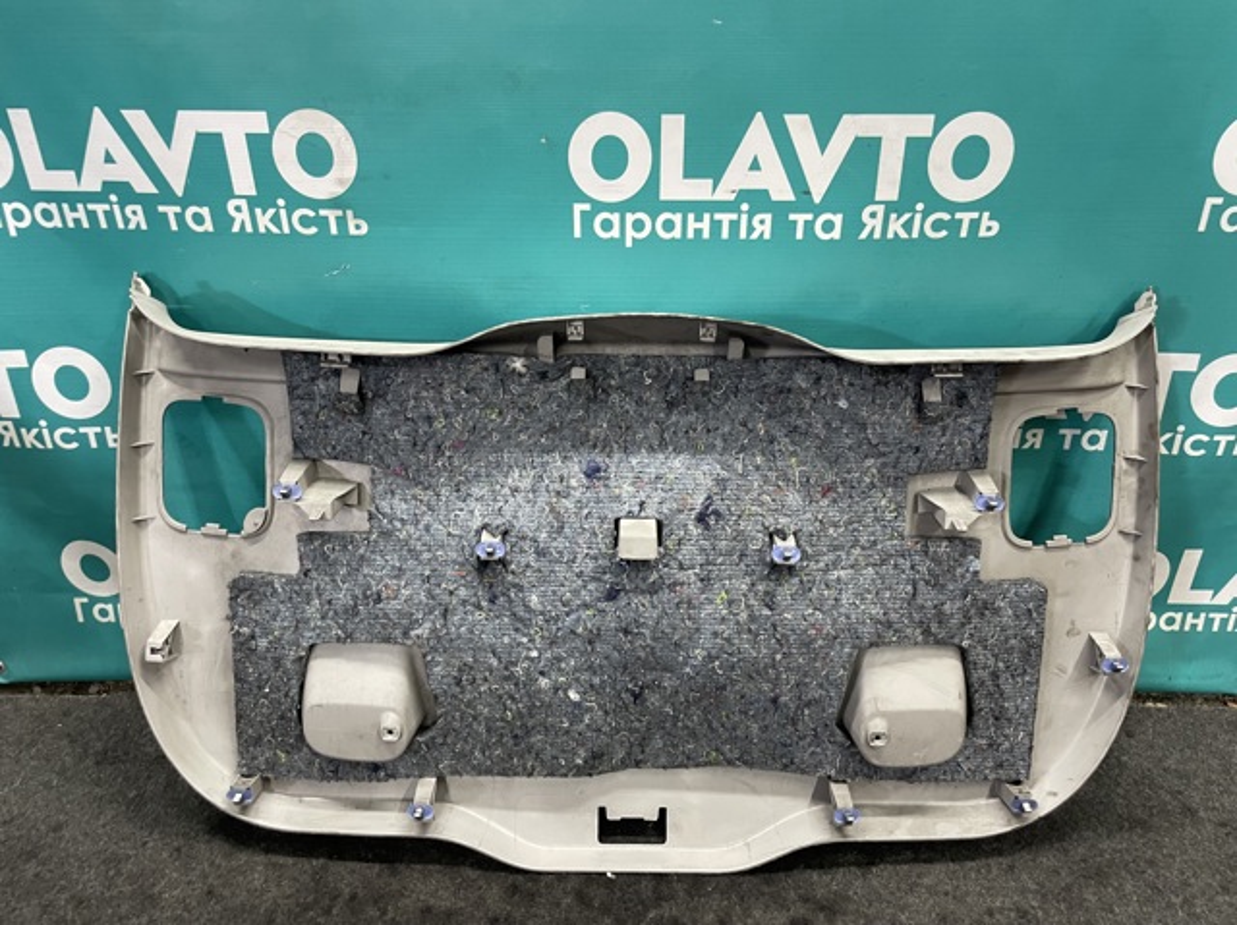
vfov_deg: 53.0
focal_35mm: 26
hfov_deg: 67.3
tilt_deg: -25.5
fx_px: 928
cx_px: 618
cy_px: 462
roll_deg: +0.1
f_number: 1.6
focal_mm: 4.2
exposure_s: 1/50
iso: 200
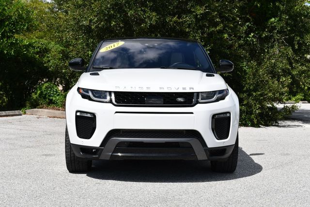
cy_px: 104
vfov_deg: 19.5
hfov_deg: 28.8
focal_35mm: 70
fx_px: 603
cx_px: 155
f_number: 9
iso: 100
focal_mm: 35
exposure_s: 1/320
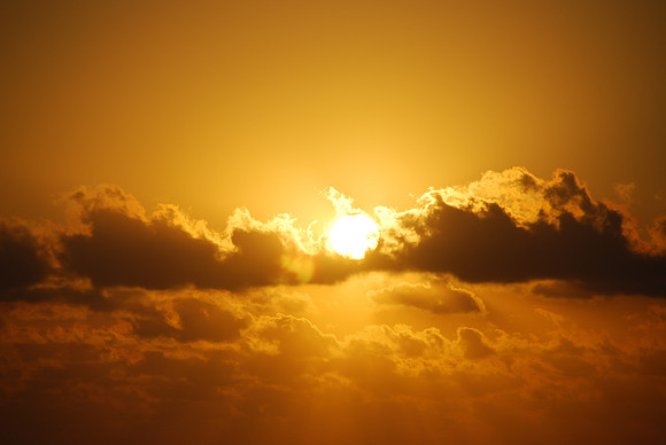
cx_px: 333
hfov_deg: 7.4
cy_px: 222
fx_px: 5139
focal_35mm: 278
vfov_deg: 5.0
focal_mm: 185
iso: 125
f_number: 6
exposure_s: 1/2000
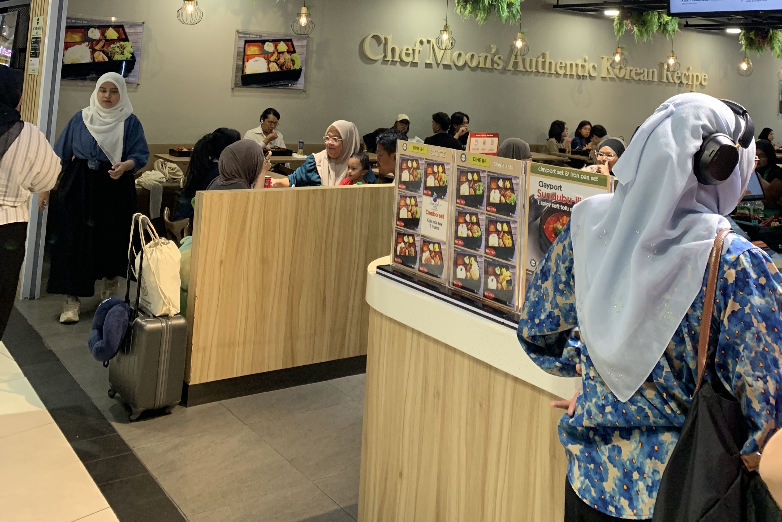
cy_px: 20
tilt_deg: +4.7
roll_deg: -3.6
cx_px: 397
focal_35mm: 37
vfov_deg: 33.4
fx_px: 804
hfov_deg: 51.9
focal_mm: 4.25
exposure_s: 1/50
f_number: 1.8
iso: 125
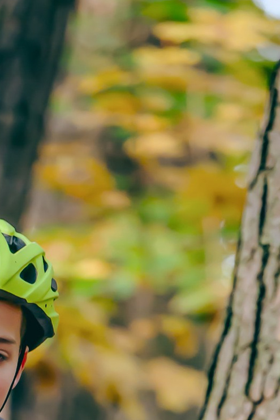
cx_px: -157
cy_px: 1027
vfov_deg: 3.3
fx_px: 7236
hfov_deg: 2.2
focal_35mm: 620
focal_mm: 120
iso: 1250
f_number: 2.8
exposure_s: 1/1000
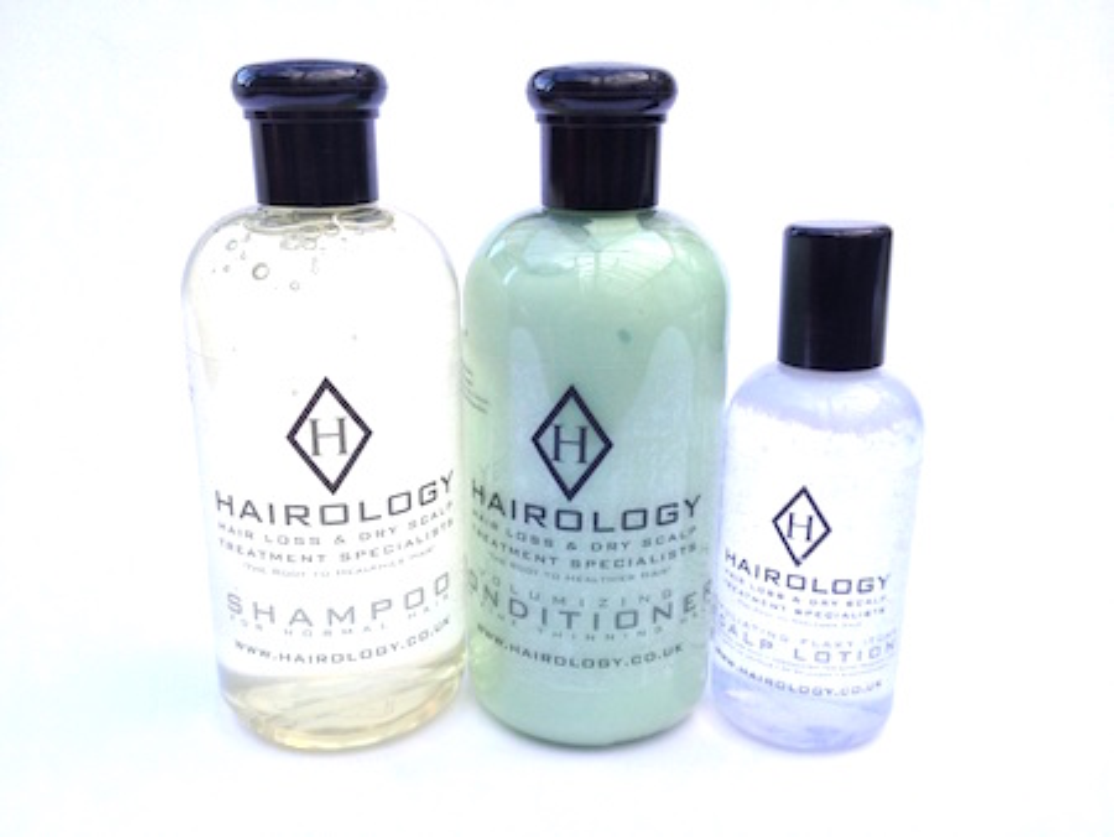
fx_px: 1127
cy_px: 418
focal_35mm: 35
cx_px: 557
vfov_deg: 40.7
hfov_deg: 52.6
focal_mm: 4.28
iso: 50
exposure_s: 1/144
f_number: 2.4
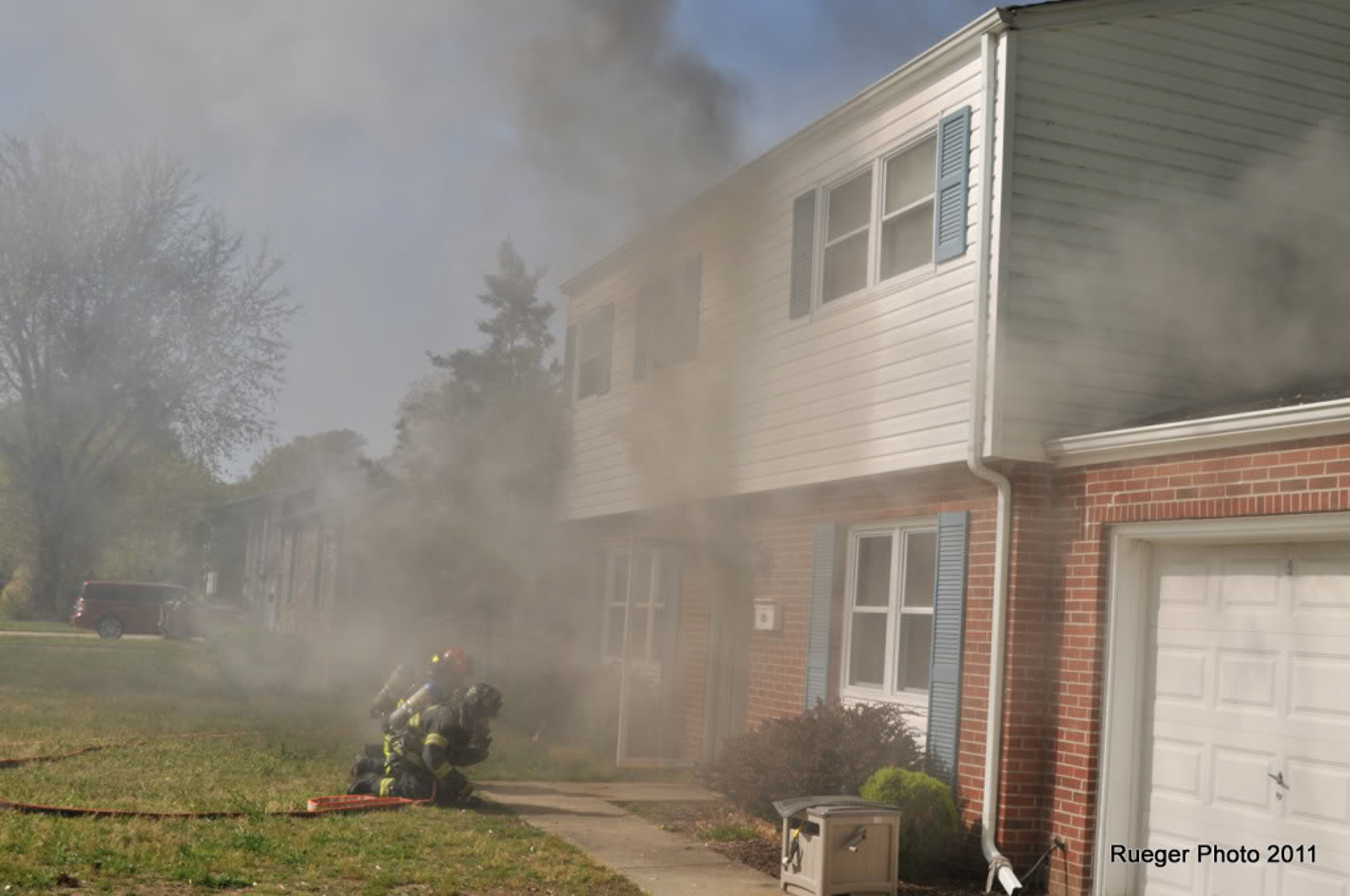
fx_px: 1573
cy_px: 448
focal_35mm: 42
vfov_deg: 31.8
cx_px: 675
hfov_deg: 46.5
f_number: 8
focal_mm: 28
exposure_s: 1/1000
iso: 200
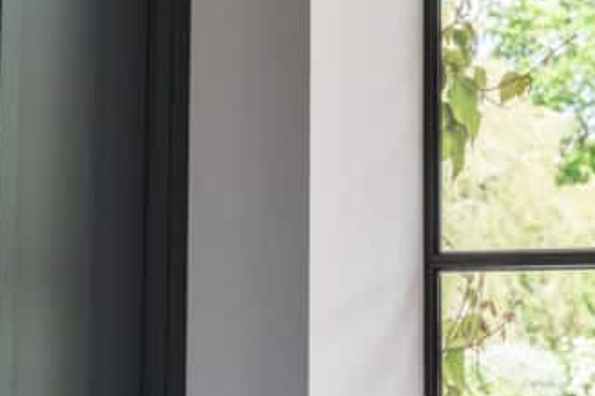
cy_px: 35
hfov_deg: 16.7
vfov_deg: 11.1
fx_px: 2014
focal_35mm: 122
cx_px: 457
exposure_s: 1/60
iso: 100
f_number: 4
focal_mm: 50
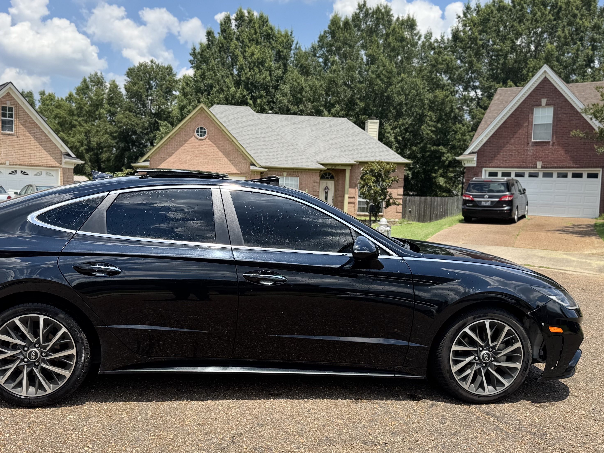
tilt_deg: -4.4
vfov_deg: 42.9
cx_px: 260
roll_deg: -2.4
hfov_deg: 55.2
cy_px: 229
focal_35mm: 33
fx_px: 576
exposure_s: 1/2833
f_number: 1.78
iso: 80
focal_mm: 6.76
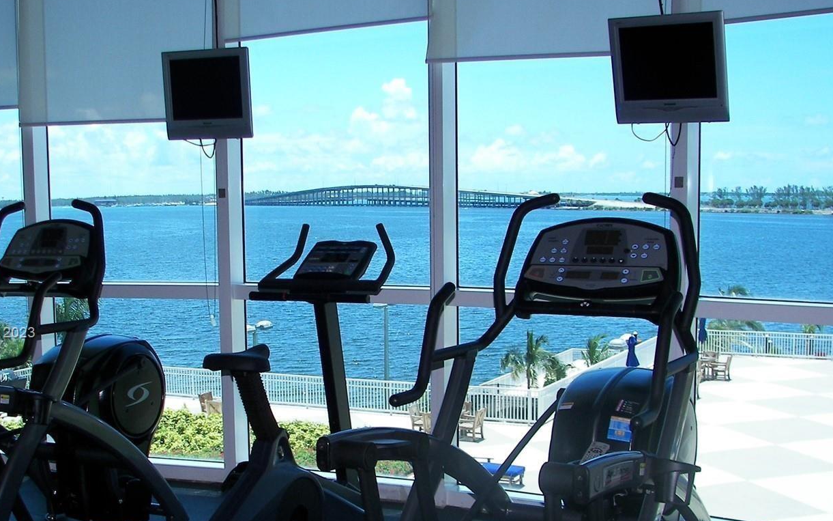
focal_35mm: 50
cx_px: 363
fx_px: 1135
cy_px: 334
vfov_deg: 25.7
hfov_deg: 40.2
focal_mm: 6
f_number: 2.8
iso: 50
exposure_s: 1/320
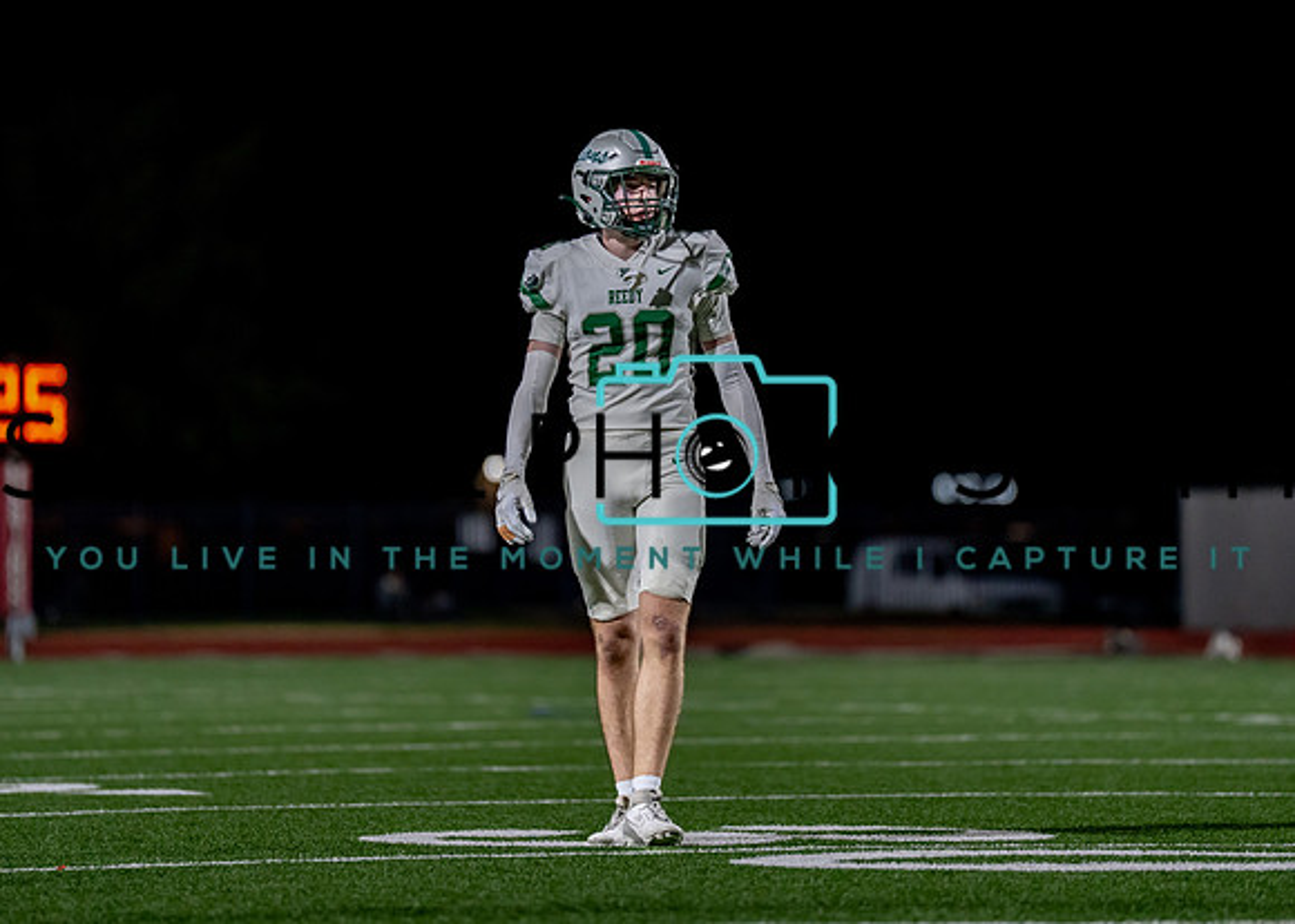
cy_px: 403
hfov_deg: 8.1
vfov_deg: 5.8
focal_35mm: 247
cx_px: 659
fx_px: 9092
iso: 3200
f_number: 2.8
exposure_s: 1/1250
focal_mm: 200
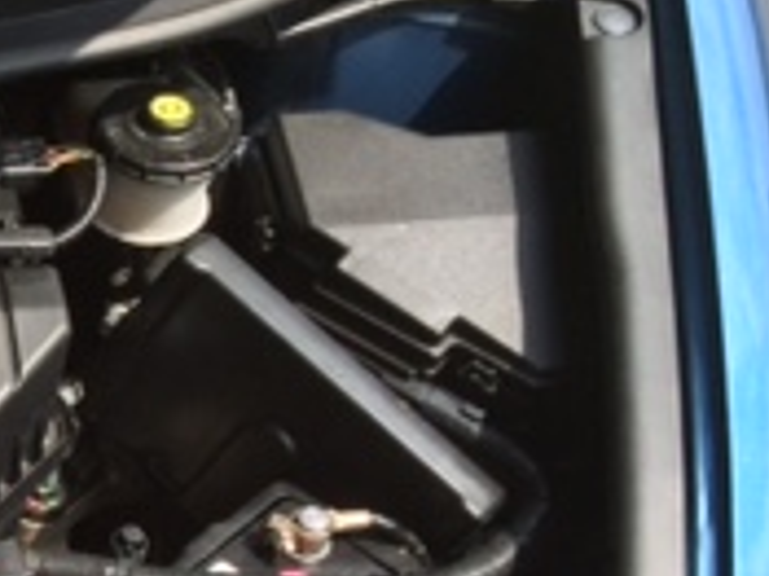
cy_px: 602
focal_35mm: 106
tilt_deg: -50.9
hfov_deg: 15.8
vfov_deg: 13.7
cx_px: -624
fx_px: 2353
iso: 32
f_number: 2.2
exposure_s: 1/1001
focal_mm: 4.15
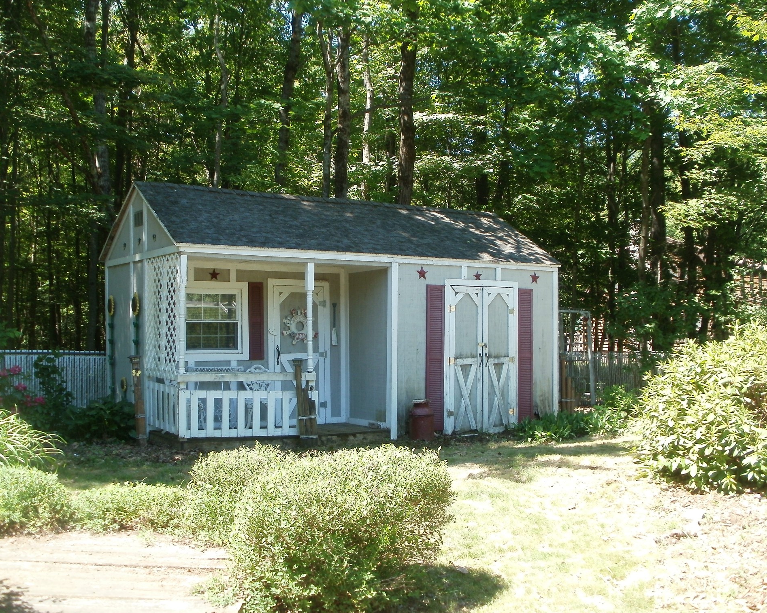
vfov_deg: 39.2
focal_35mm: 38
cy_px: 310
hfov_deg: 47.9
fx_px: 863
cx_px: 372
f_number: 3.5
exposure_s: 1/125
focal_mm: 6.3
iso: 100
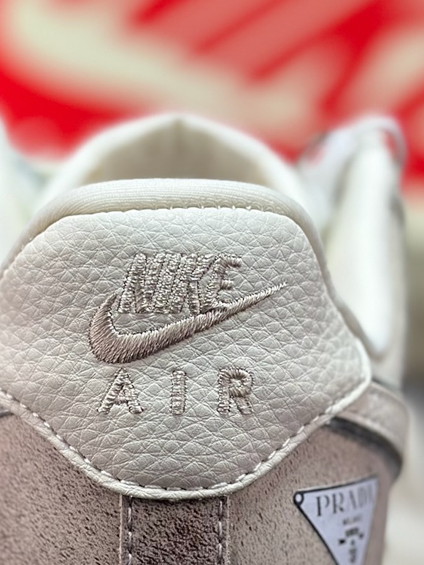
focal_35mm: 127
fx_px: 2073
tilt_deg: -58.6
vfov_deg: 15.4
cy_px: 498
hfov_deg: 11.7
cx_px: 195
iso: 80
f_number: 1.78
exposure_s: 1/919
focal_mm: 6.86
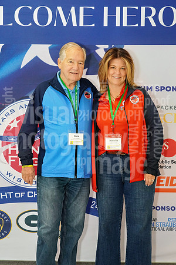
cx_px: 88
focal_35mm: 70
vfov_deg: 28.6
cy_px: 132
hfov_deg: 19.3
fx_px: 517
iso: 1600
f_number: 8
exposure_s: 1/100
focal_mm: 47
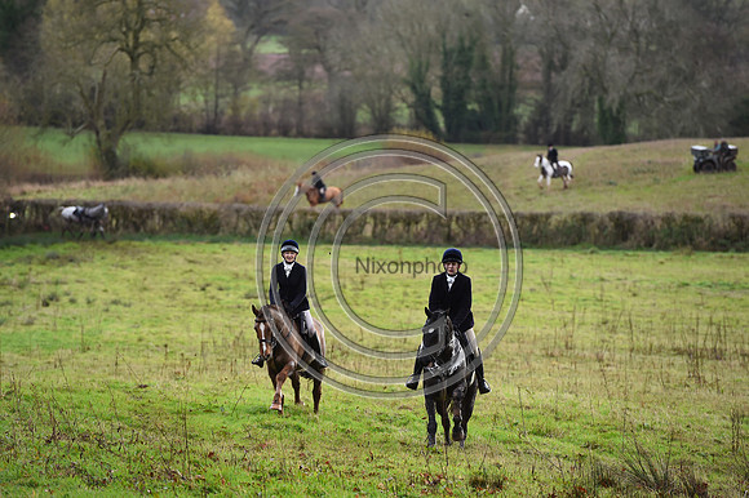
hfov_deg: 10.3
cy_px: 249
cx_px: 374
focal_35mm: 200
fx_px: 4159
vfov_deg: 6.9
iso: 1100
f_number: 4.5
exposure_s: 1/1000
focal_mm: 200
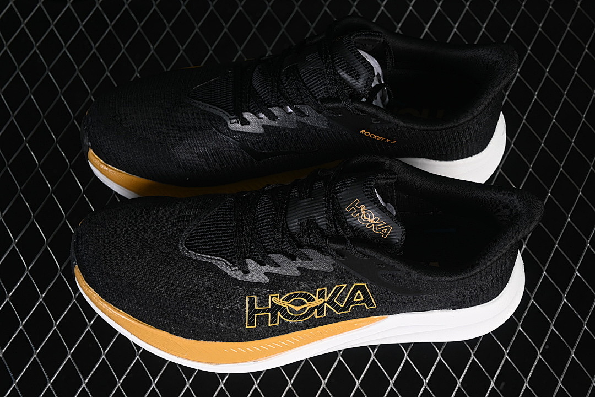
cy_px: 198
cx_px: 298
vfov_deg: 18.2
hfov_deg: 27.0
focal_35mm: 75
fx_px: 1239
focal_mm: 50
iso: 160
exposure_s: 1/50
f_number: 6.3
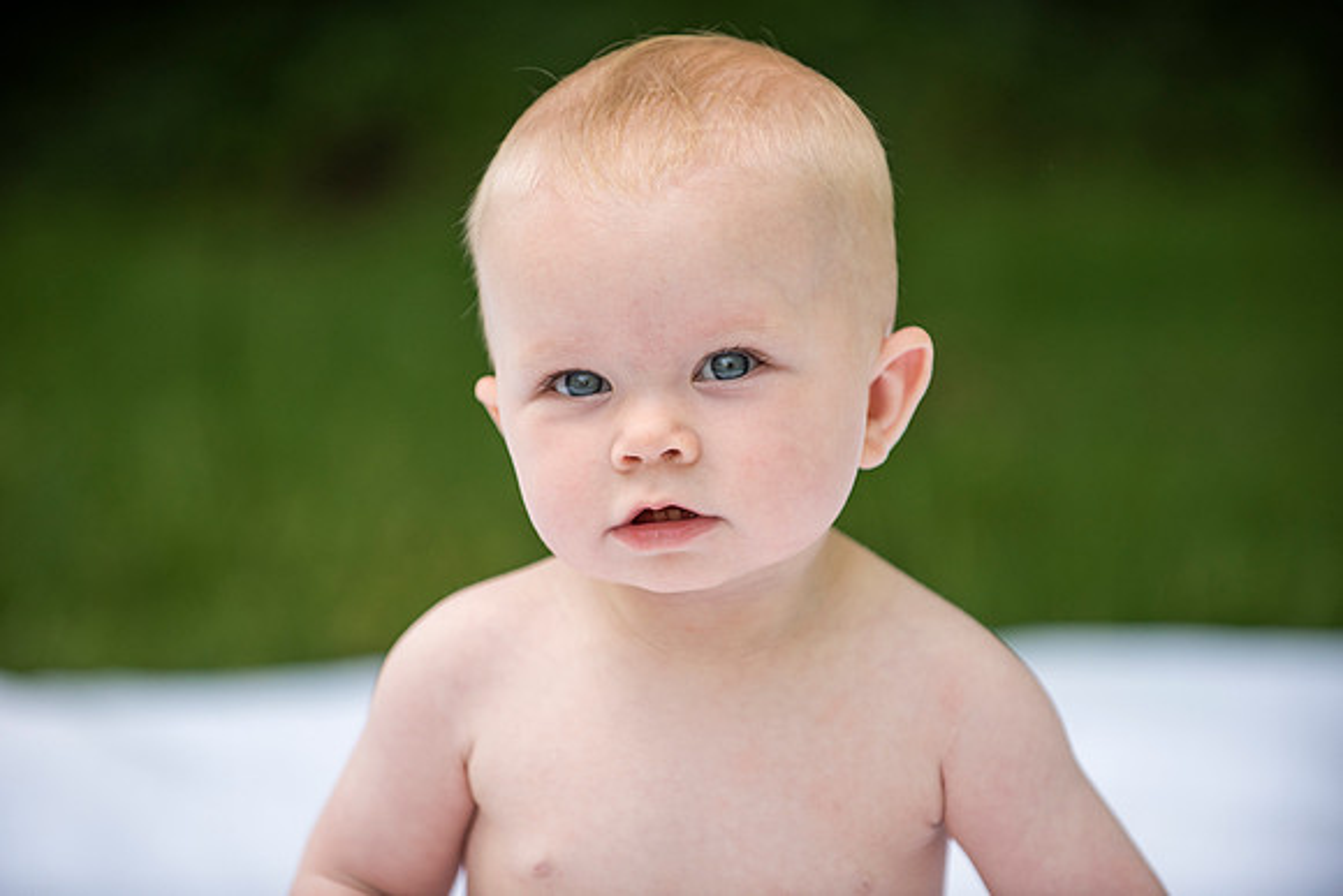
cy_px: 448
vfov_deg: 6.9
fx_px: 7463
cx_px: 672
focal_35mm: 200
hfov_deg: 10.3
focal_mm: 200
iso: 400
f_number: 3.5
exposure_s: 1/800
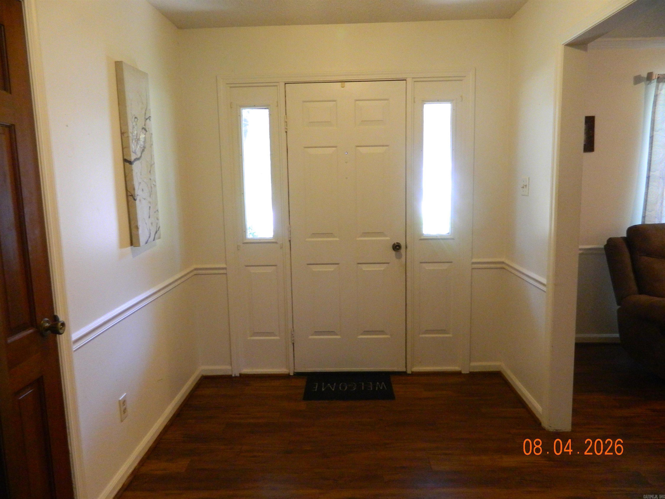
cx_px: 332
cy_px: 250
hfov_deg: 69.4
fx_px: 480
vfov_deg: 54.9
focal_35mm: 25
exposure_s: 1/25
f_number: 3.1
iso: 400
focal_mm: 4.5
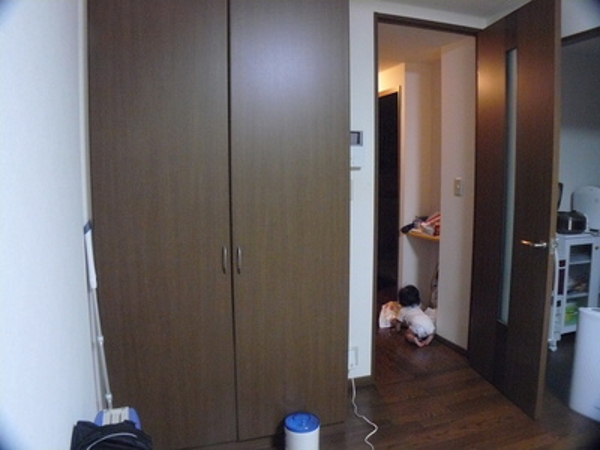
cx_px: 300
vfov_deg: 39.7
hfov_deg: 51.4
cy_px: 225
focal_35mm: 36
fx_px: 624
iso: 400
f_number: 2.8
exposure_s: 1/10
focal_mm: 6
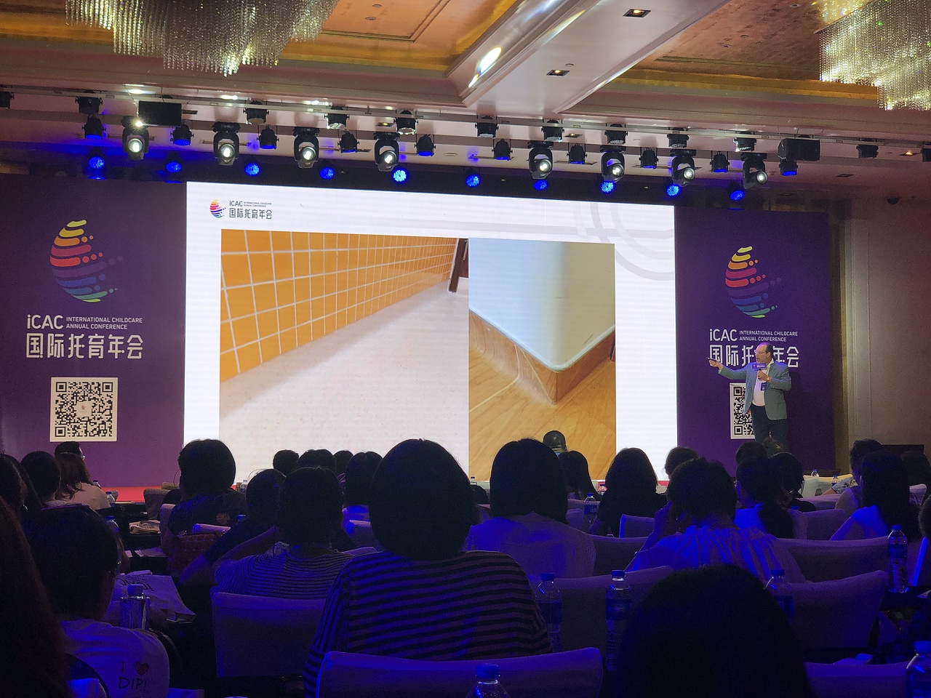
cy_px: 349
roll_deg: +0.9
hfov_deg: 36.8
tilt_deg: +2.8
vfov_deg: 28.0
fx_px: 1399
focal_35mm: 52
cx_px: 466
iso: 25
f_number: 2.4
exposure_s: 1/120
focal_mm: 6
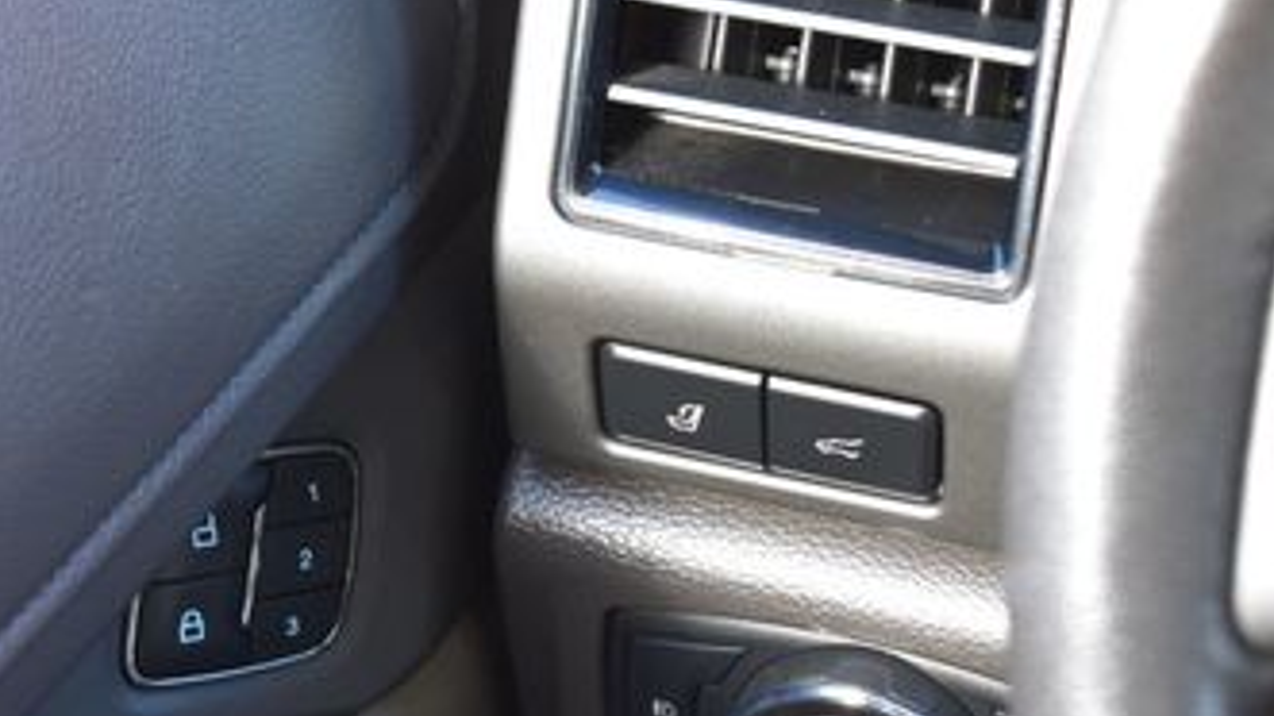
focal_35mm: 167
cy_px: 612
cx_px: 481
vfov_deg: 7.2
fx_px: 5641
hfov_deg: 12.9
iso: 800
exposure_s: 1/15
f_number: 6.3
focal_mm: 55
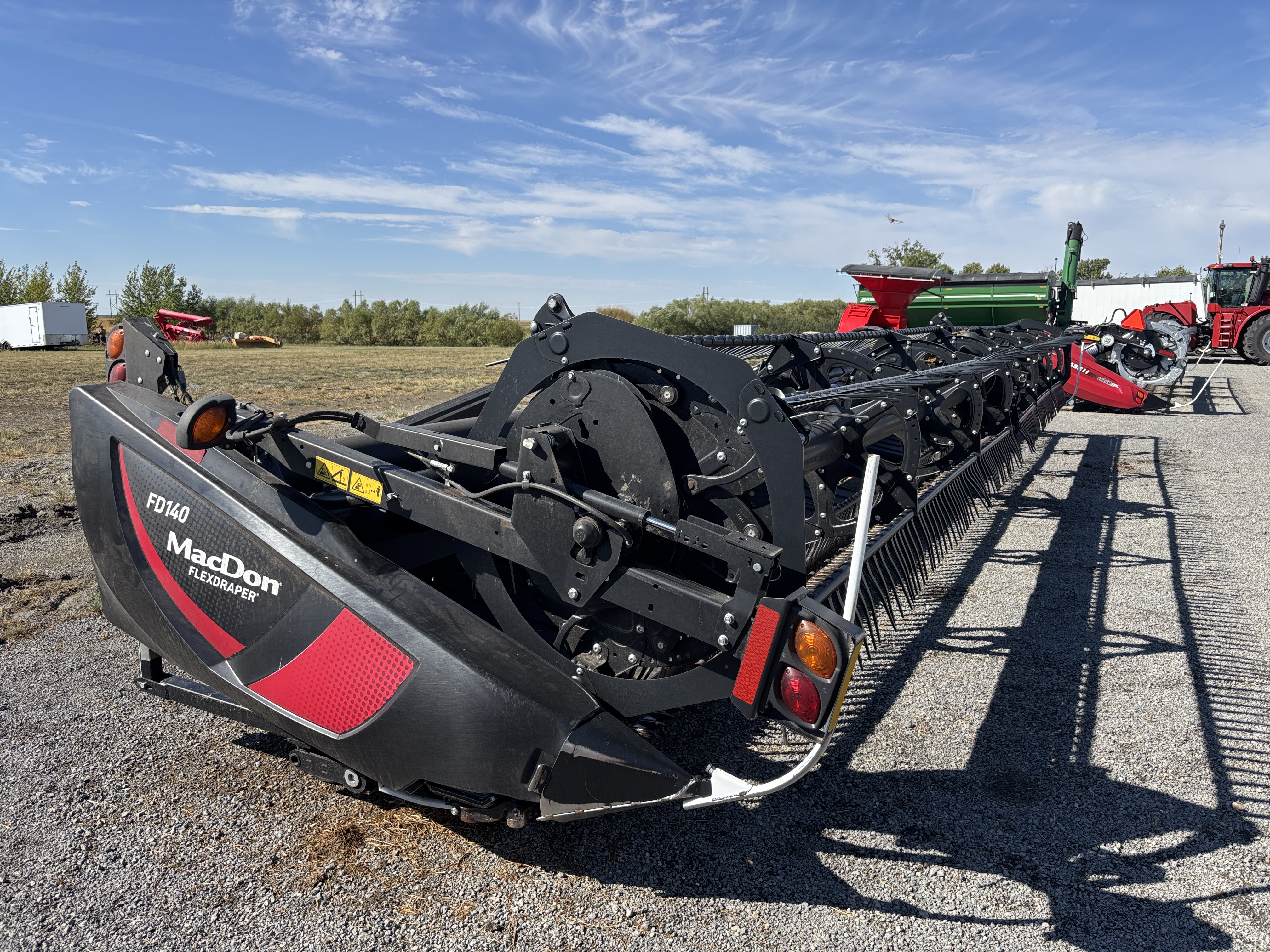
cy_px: 476
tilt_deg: -7.6
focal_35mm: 26
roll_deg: -3.2
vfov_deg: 53.1
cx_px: 635
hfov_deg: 67.3
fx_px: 954
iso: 50
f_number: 1.6
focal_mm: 5.96
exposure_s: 1/2710
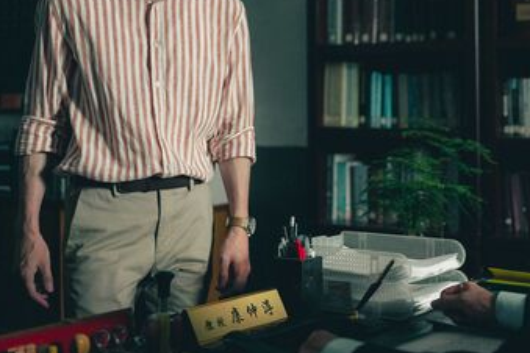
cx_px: 377
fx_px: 913
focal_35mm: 62
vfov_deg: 21.7
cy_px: 77
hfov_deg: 32.0
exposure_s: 1/320
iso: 640
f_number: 1.8
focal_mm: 35
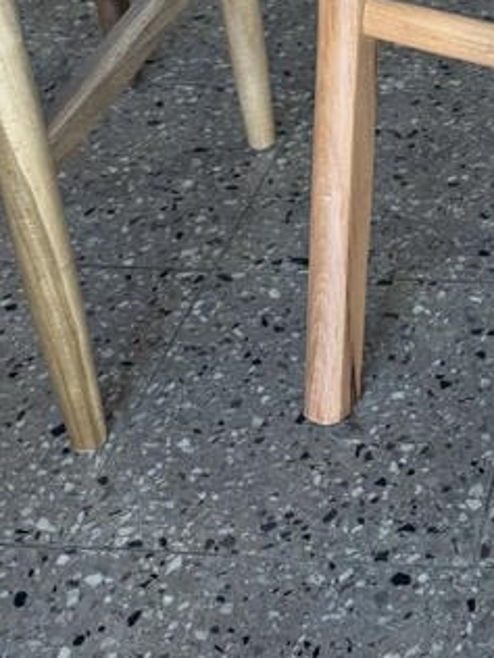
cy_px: -100
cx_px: 780
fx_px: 1446
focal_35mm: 76
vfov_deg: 23.7
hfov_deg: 17.2
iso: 200
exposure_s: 1/90
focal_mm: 6.76
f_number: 1.78
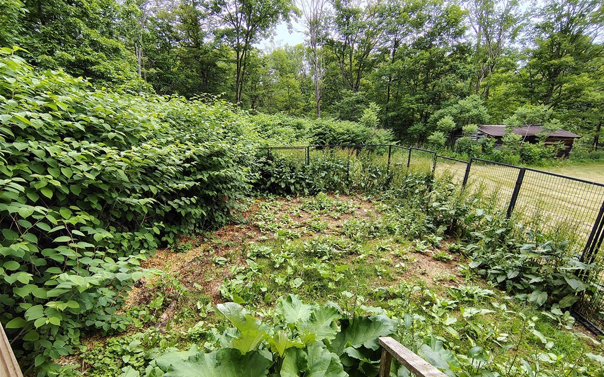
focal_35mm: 17
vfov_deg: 67.3
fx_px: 280
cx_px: 302
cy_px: 226
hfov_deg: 94.4
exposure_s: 1/208
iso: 100
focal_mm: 2.13
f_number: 2.2
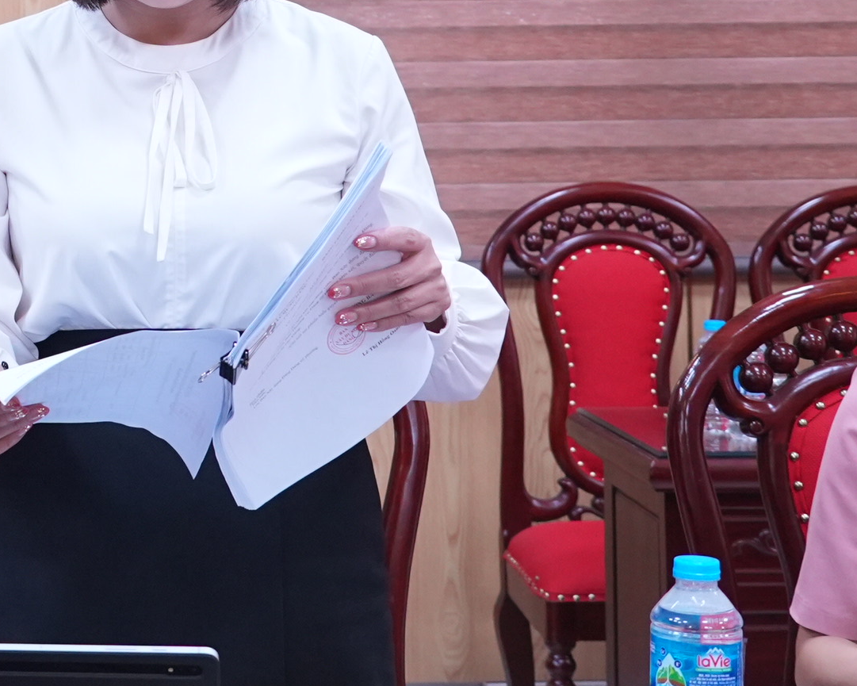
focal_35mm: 96
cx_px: -85
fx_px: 2435
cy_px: -9
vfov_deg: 15.7
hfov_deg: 19.1
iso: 2000
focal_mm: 24
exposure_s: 1/125
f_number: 4
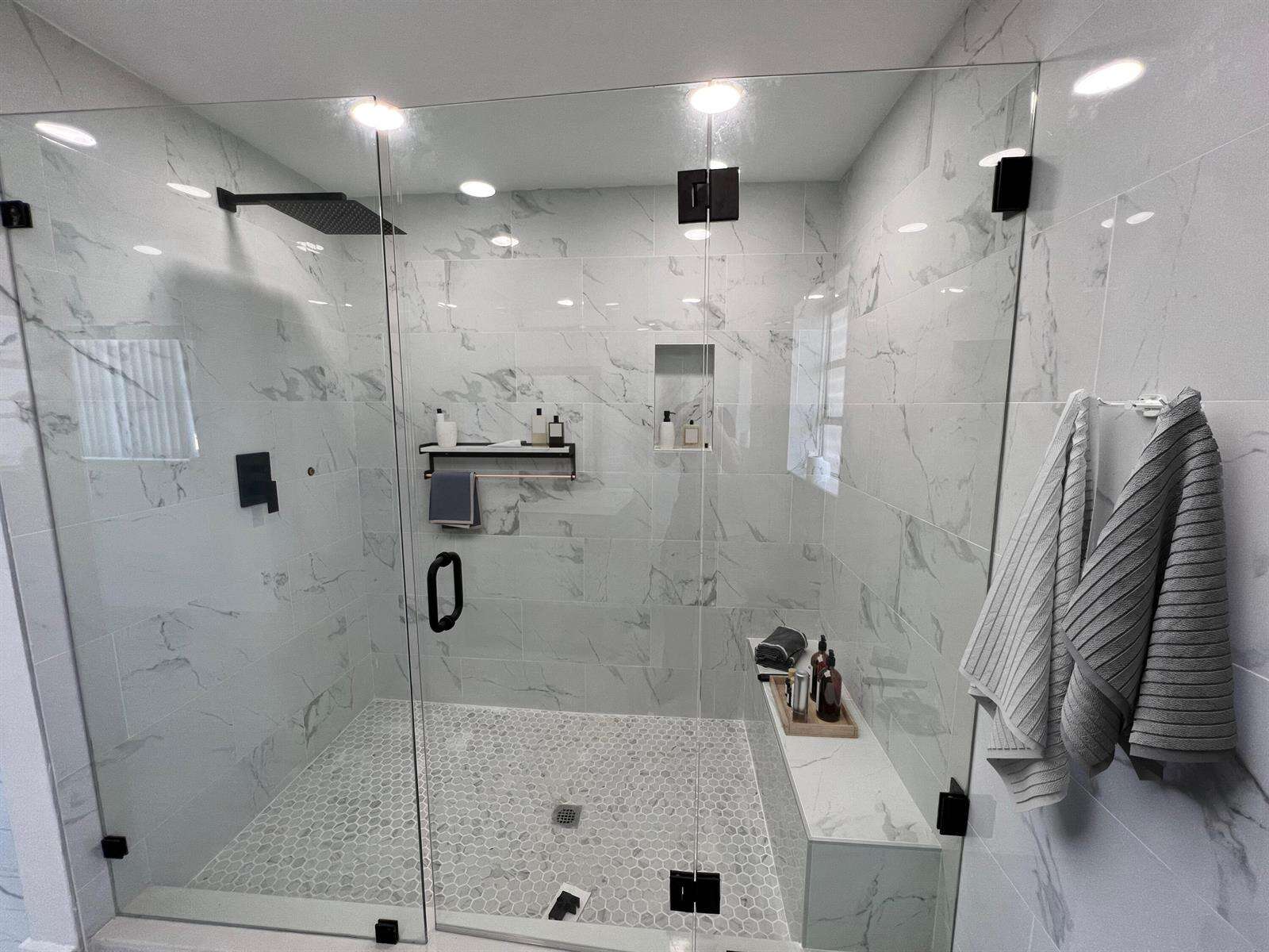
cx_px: 634
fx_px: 477
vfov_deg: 89.9
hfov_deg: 106.2
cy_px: 476
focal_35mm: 13
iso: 100
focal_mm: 1.57
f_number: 1.8
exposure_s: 1/120
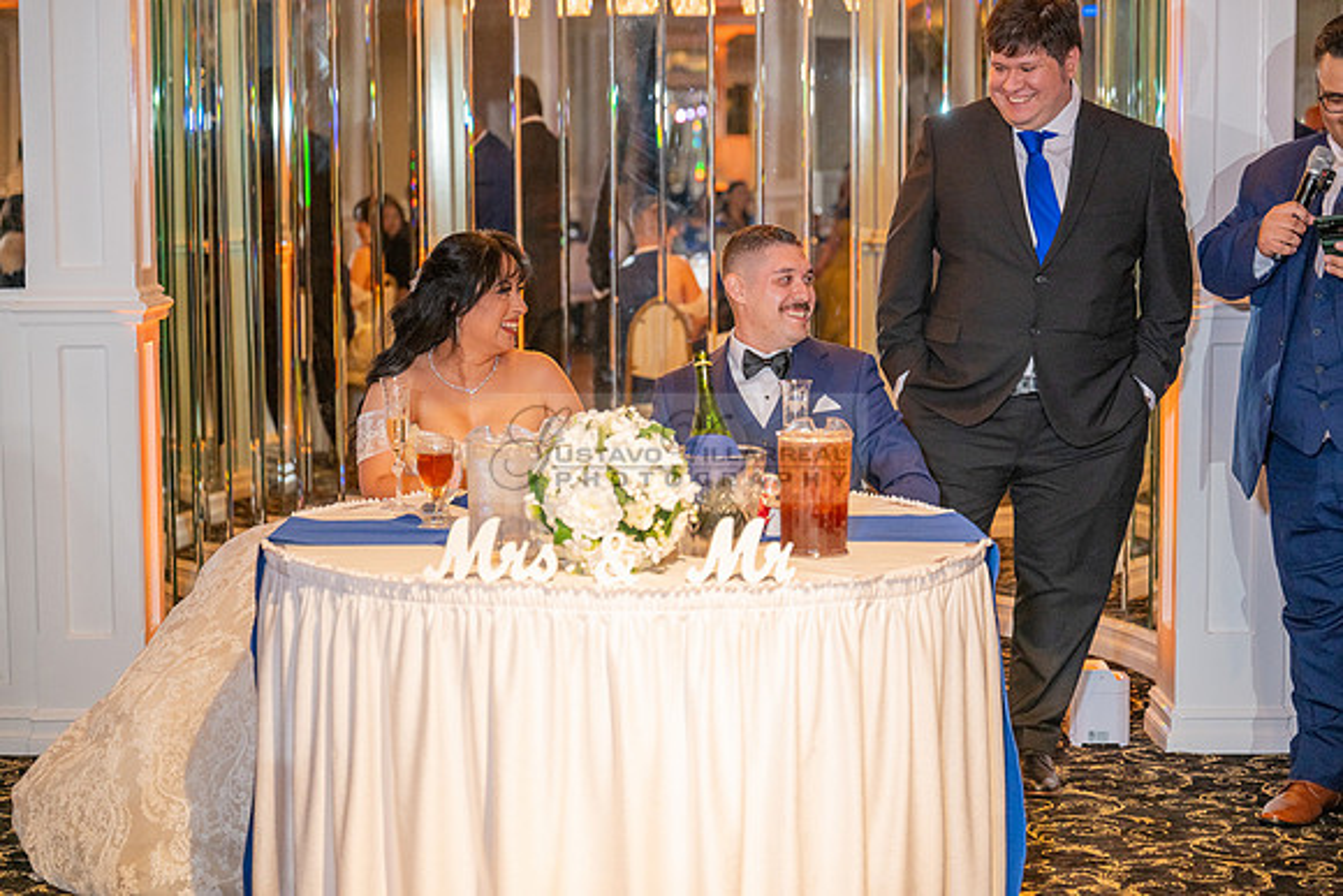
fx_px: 2612
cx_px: 672
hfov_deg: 28.8
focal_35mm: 70
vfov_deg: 19.5
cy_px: 448
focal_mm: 70
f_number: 2.8
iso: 640
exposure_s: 1/160
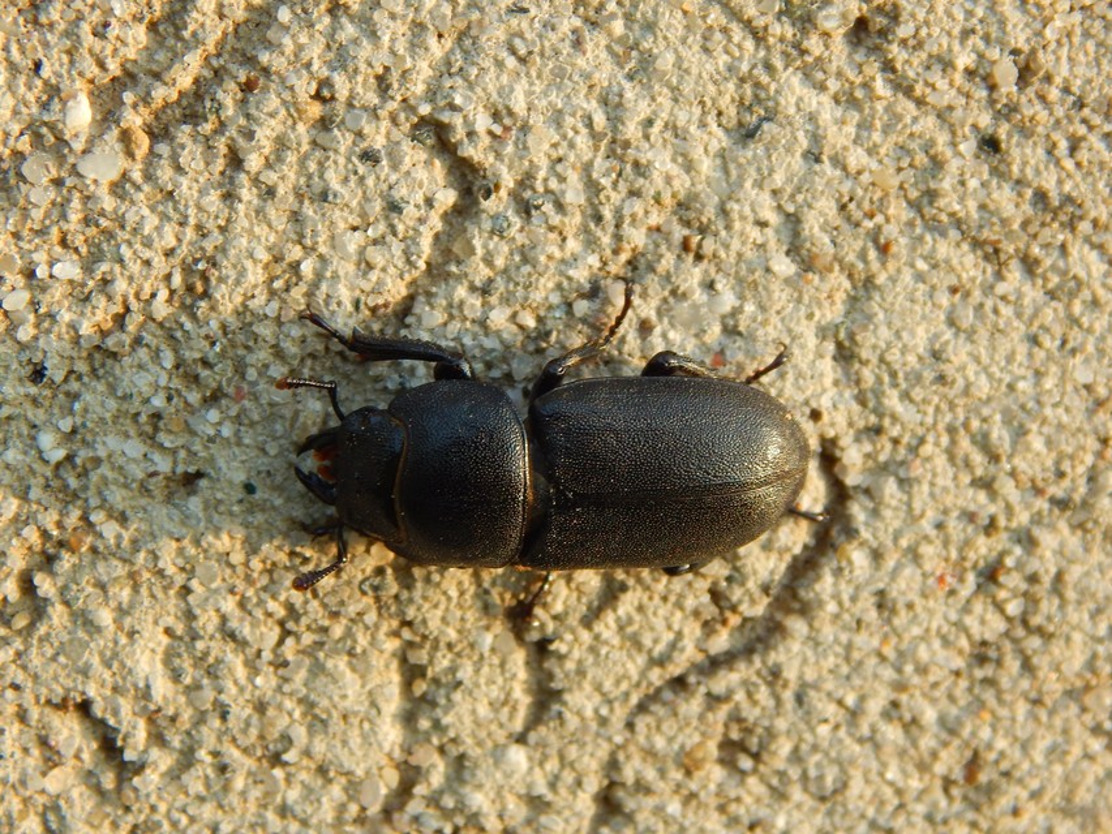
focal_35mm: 93
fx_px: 2988
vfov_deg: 15.9
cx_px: 556
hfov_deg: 21.1
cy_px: 417
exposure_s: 1/100
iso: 125
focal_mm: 16.6
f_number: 4.4
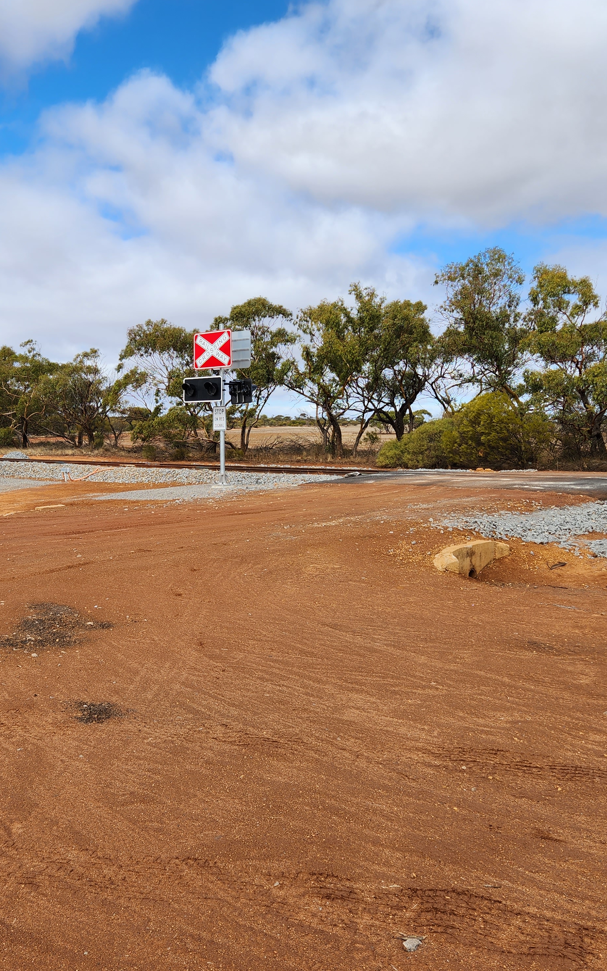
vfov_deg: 58.1
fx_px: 873
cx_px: 249
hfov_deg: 38.2
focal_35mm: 33
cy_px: 488
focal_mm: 5.4
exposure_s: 1/1245
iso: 20
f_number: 1.8
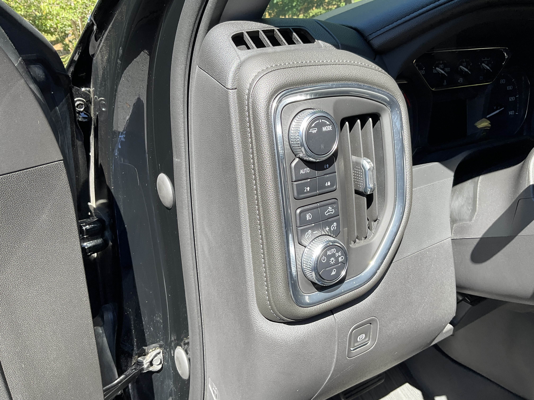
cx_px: 267
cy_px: 200
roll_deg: -1.3
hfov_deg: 61.7
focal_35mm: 29
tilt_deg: -23.6
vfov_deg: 48.2
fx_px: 447
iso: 16
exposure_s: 1/173
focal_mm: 3
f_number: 1.8
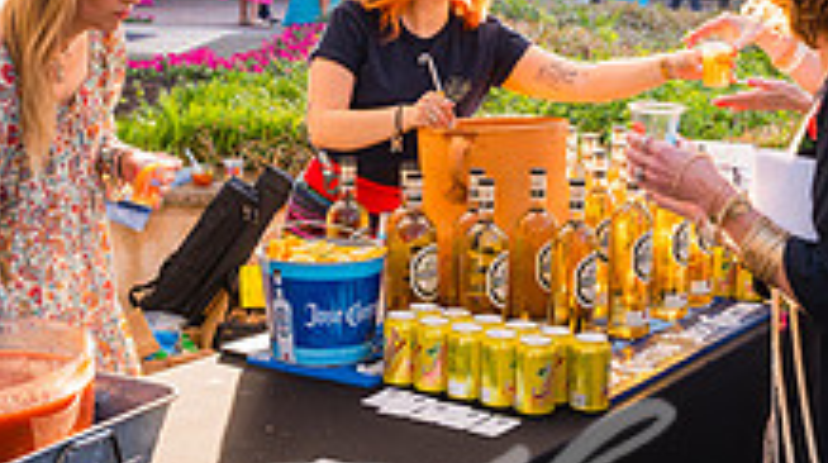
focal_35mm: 67
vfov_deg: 17.9
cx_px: 456
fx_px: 1469
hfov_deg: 31.5
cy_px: 186
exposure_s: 1/640
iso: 800
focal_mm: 24
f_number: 4.5
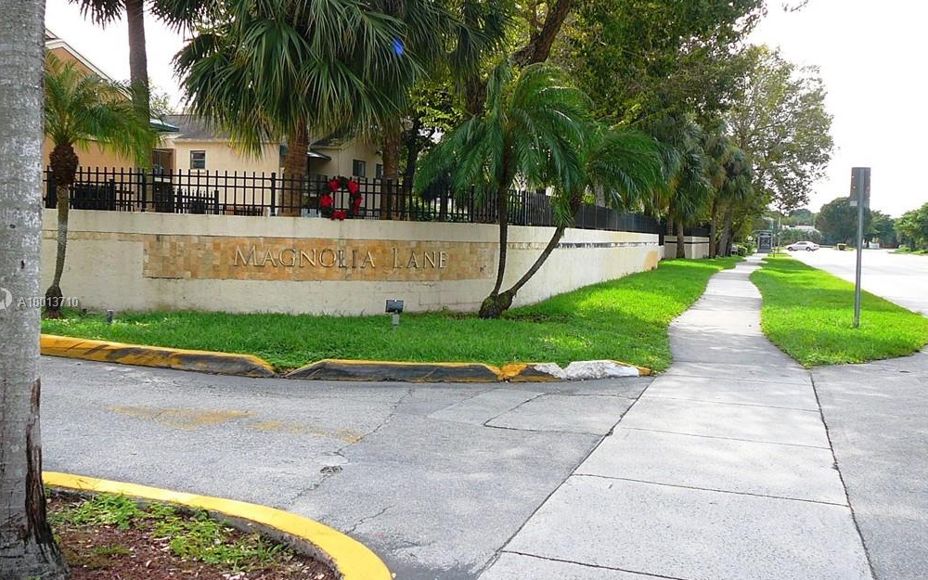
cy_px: 303
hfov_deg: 51.5
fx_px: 961
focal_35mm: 38
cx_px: 457
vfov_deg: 33.6
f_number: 2.8
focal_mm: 5.2
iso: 80
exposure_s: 1/400
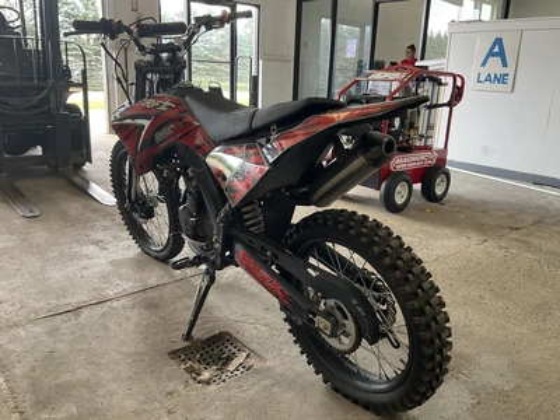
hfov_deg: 61.7
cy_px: 210
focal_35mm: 29
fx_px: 469
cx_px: 280
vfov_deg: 48.2
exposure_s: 1/60
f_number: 1.8
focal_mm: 3
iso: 80
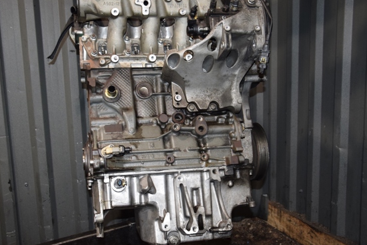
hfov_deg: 44.8
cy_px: 117
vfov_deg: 30.8
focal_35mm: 44
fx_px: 444
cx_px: 165
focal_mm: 25
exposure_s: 1/60
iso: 800
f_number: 5
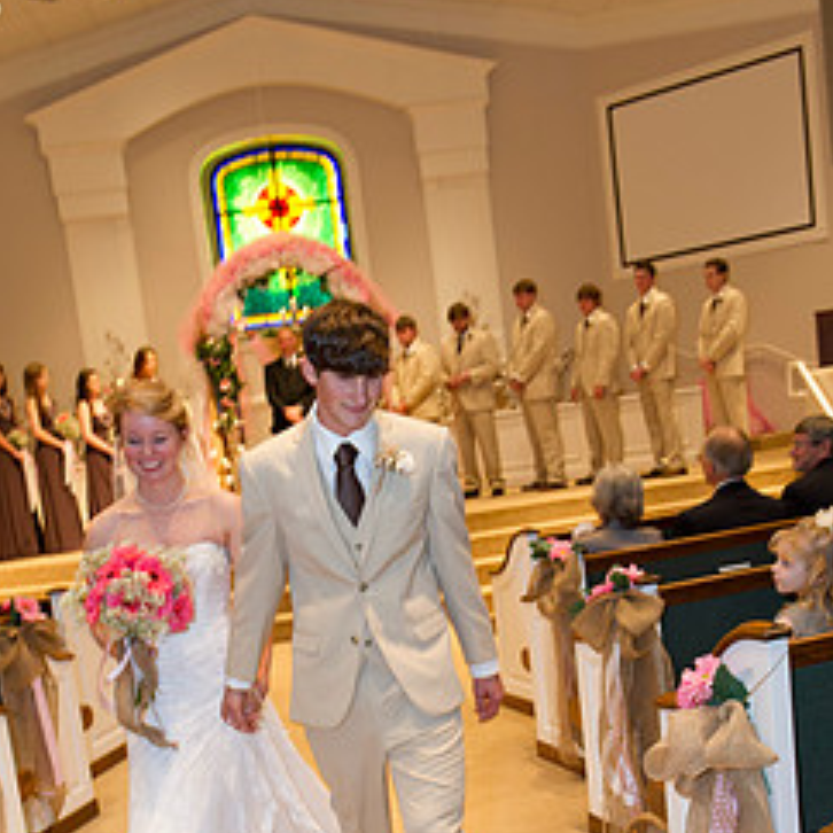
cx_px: 401
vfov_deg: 33.9
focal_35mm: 49
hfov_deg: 34.7
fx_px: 1334
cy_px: 640
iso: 1600
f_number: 4.5
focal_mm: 31
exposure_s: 1/125
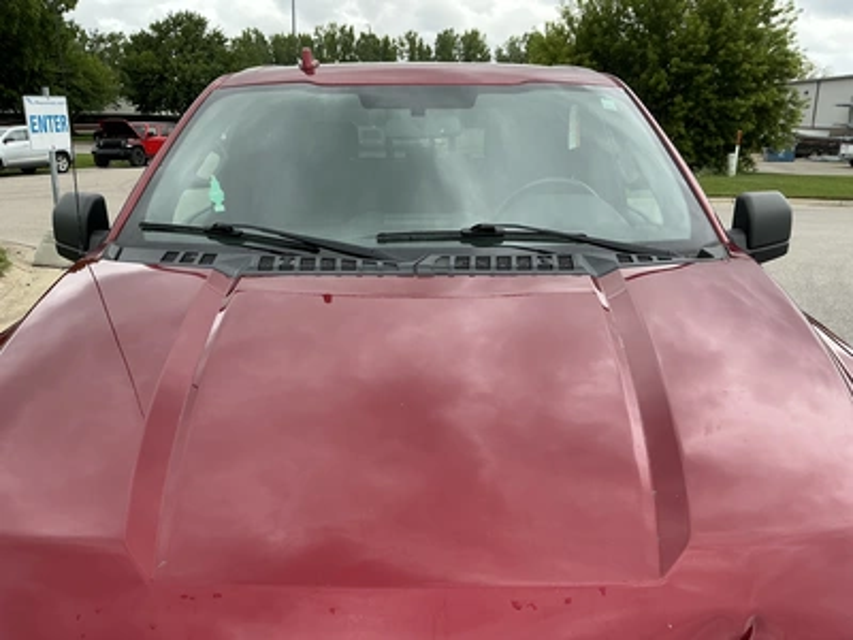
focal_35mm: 28
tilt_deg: -15.0
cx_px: 426
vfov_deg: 49.7
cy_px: 320
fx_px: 690
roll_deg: -2.1
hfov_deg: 63.4
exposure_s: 1/627
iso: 25
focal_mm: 3
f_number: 1.8
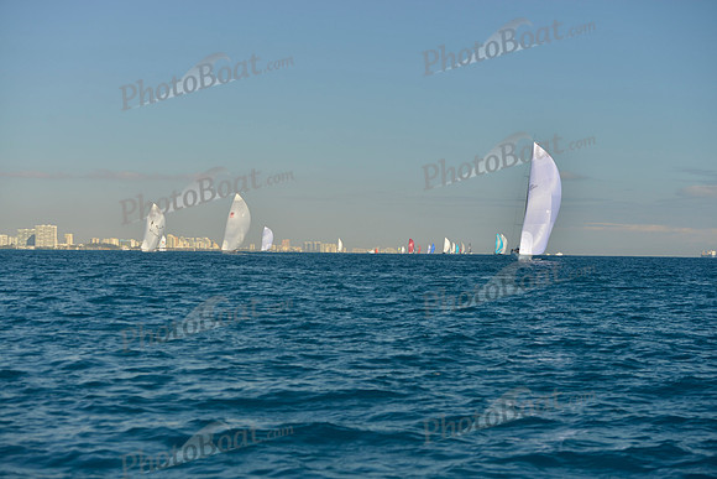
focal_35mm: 70
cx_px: 358
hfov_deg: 28.8
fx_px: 1394
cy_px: 240
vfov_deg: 19.5
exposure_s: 1/800
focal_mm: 70
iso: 200
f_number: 5.6
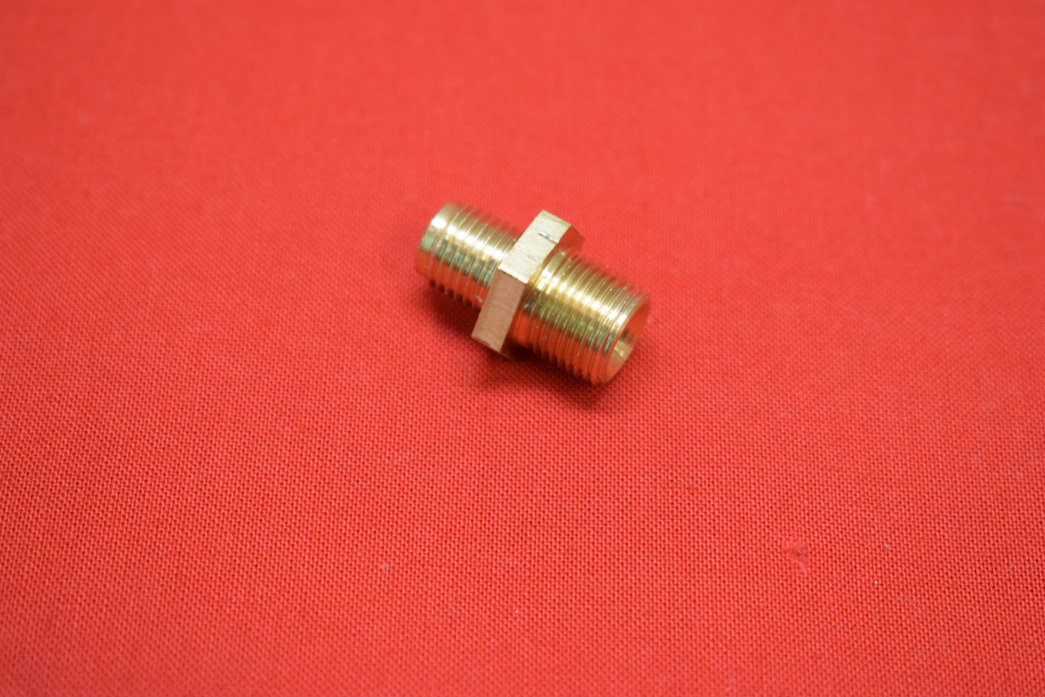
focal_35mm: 82
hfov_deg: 24.6
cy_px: 348
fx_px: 2395
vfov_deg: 16.6
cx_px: 522
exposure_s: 1/100
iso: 2000
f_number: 5.6
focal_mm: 55
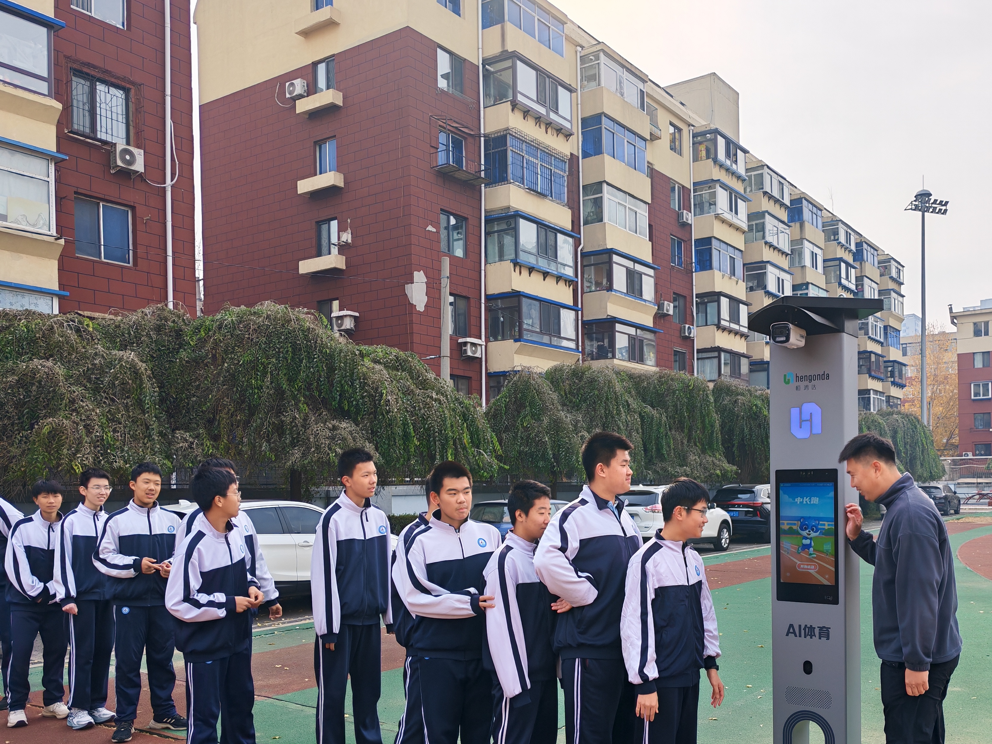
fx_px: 917
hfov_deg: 56.2
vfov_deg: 43.6
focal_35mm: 32
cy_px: 488
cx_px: 615
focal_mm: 6.67
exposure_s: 1/1100
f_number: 1.95
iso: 50
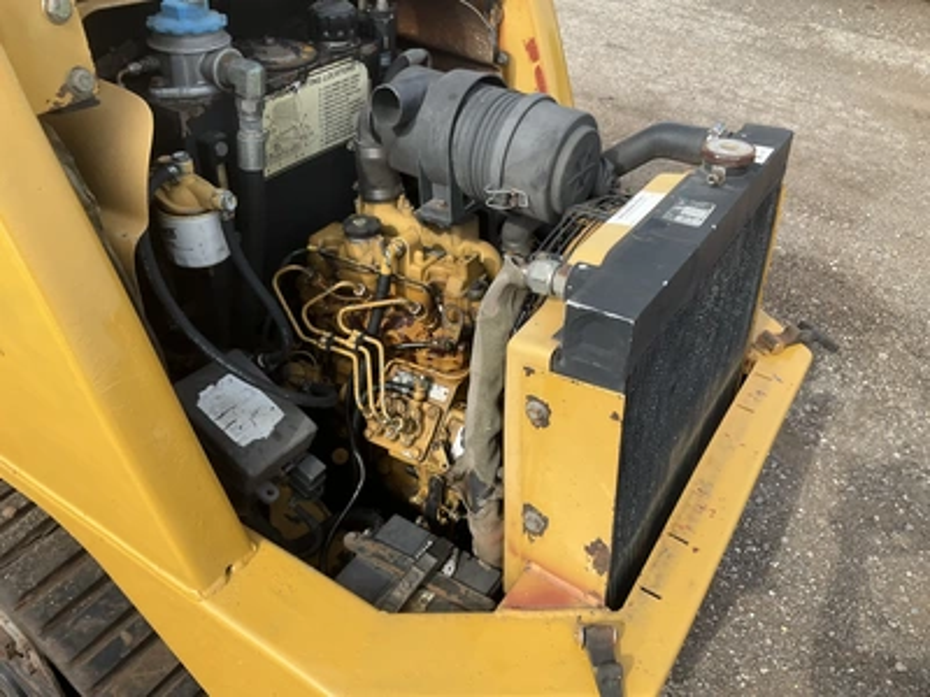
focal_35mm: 29
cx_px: 465
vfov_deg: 48.2
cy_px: 348
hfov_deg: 61.7
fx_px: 779
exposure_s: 1/883
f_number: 1.8
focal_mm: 3
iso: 25
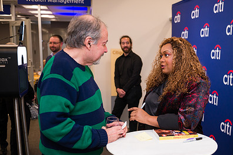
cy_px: 88
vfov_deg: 28.6
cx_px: 170
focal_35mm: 47
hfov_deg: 40.9
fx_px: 304
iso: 400
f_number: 3.2
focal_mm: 32
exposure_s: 1/160
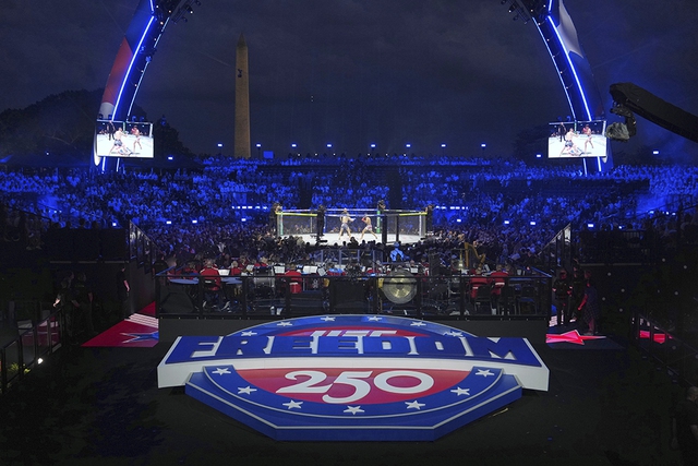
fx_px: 814
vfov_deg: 31.9
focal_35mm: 42
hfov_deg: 46.4
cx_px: 349
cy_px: 233
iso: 1250
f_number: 2.8
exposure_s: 1/320
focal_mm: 42
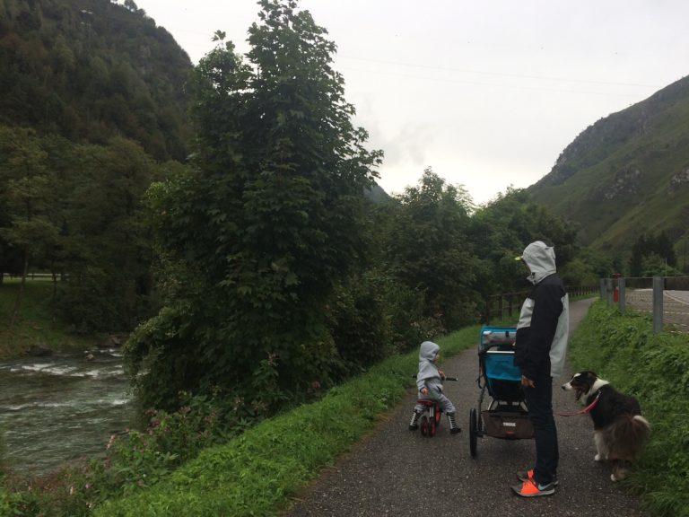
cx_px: 344
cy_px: 258
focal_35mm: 29
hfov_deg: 61.7
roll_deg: -2.6
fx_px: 577
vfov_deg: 48.2
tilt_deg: +1.4
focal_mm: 4.15
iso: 32
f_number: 2.2
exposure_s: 1/391
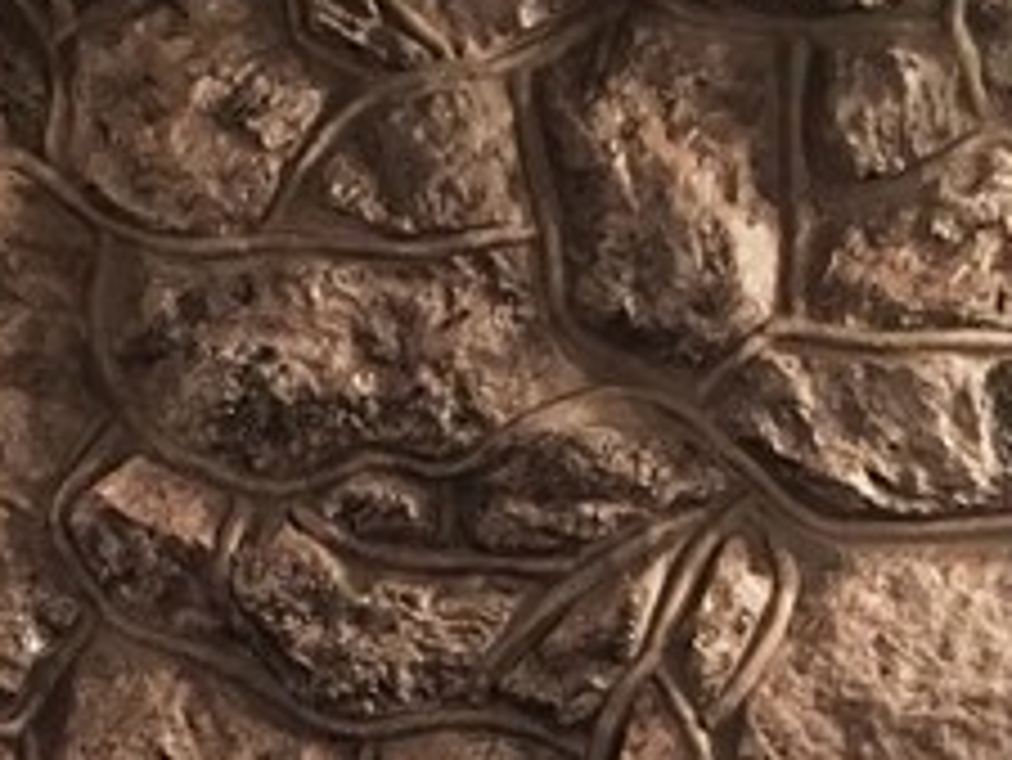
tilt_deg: -7.9
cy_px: 800
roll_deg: +0.7
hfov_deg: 14.9
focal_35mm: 132
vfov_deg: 11.1
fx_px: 3861
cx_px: 441
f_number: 2.2
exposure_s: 1/4
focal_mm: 4.15
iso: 50
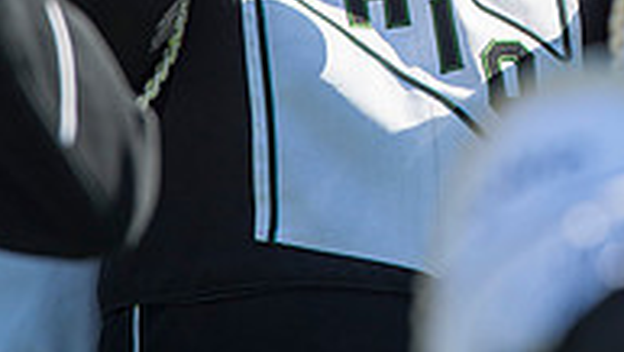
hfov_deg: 3.7
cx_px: 740
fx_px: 9623
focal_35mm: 581
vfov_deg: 2.1
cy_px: -236
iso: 200
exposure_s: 1/1000
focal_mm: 185
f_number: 4.5
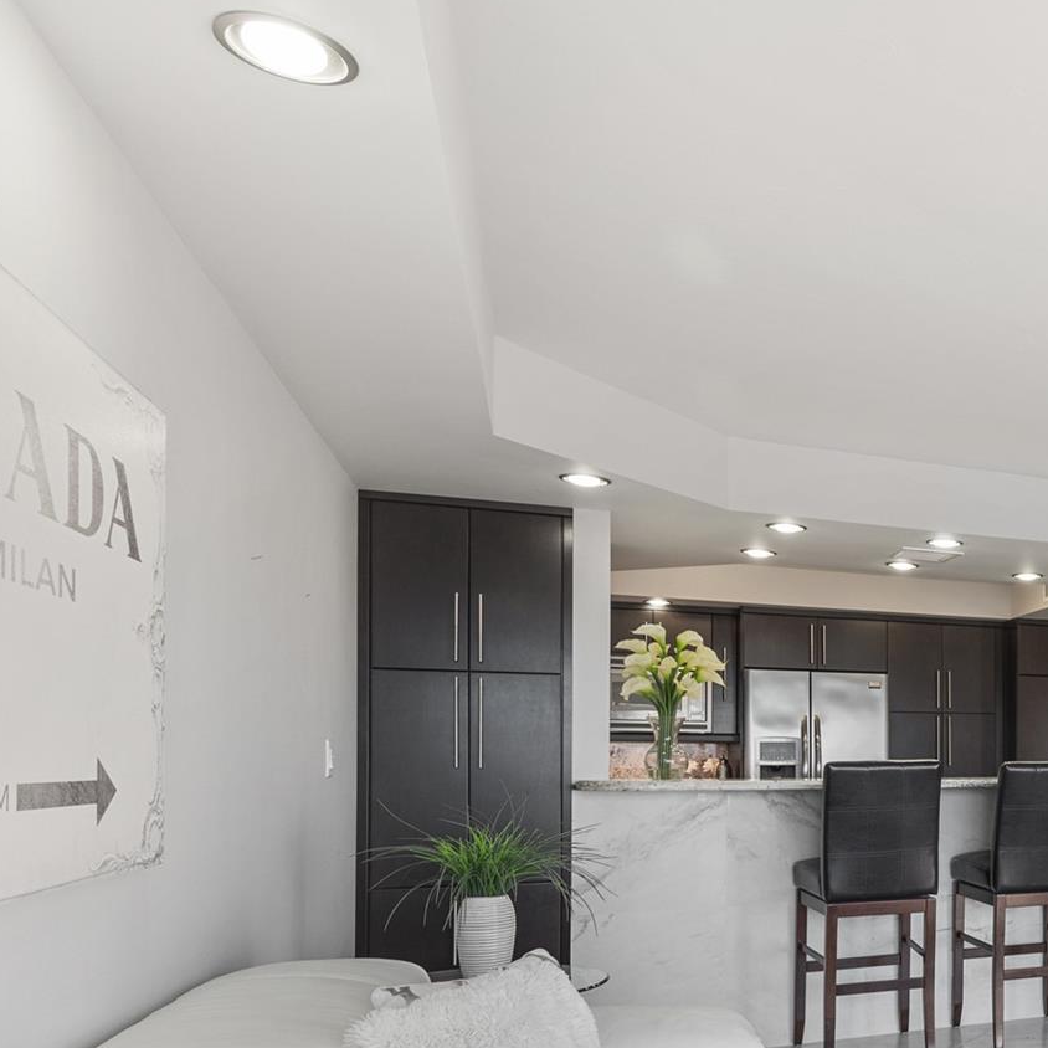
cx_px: 1145
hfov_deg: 40.5
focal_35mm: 33
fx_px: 1130
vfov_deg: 48.5
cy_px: 735
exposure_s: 1/15
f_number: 8
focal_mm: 16
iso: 250
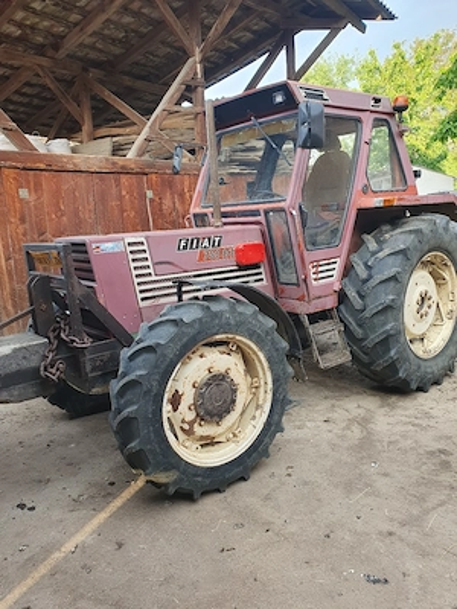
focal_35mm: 26
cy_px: 304
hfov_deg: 53.1
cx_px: 228
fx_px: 458
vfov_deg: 67.3
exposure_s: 1/100
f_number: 2.4
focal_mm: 4.32
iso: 64
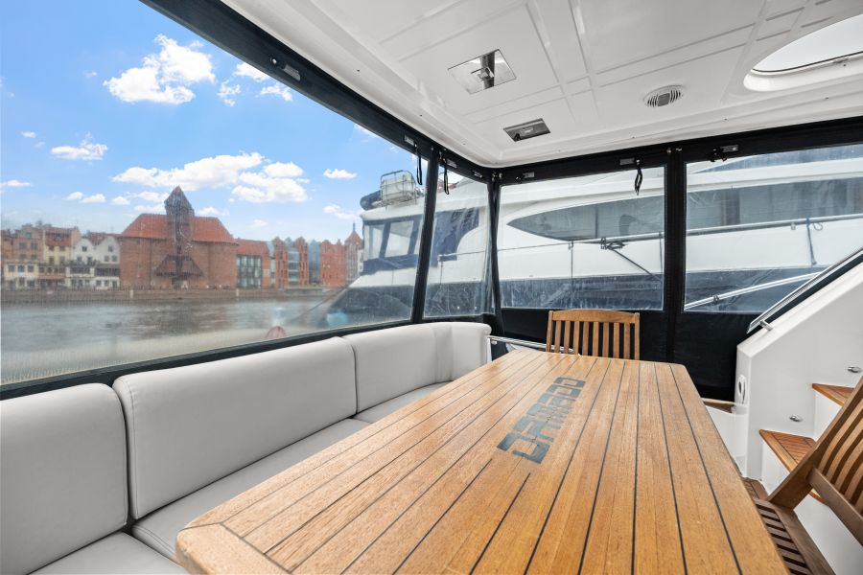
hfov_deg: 104.3
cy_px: 288
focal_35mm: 14
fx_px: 336
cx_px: 432
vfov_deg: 81.2
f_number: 5.6
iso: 1250
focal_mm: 14
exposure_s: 1/160
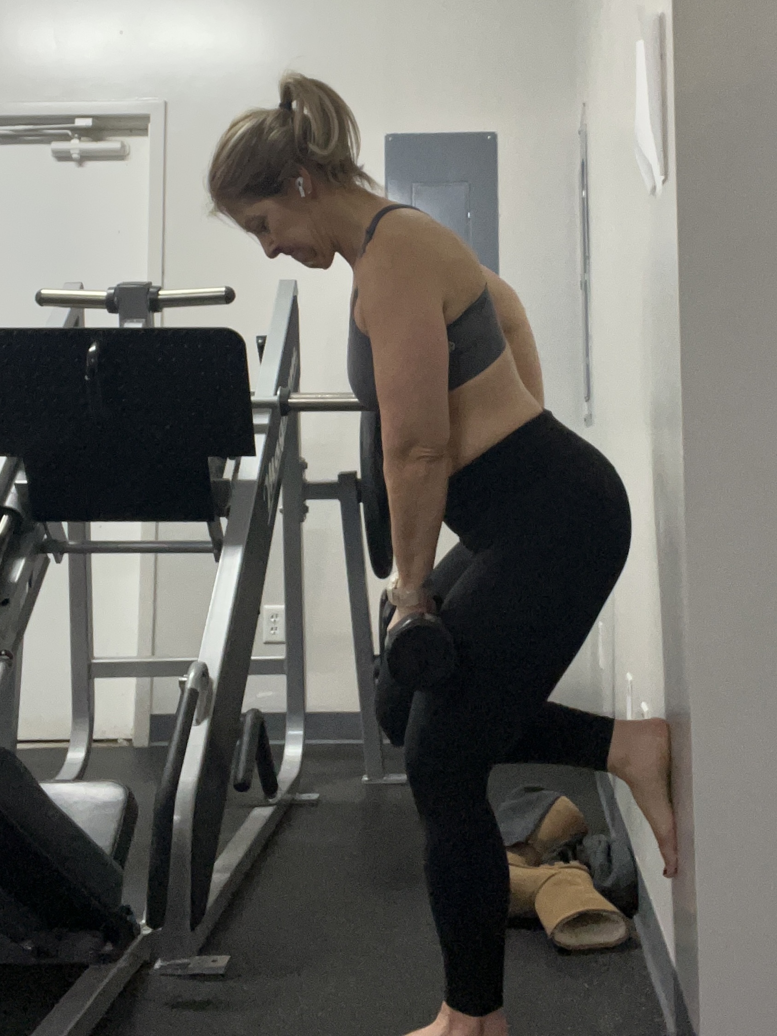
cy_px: 518
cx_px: 388
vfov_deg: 60.0
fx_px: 898
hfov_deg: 46.8
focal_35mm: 30
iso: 320
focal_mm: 2.71
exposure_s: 1/40
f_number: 2.2
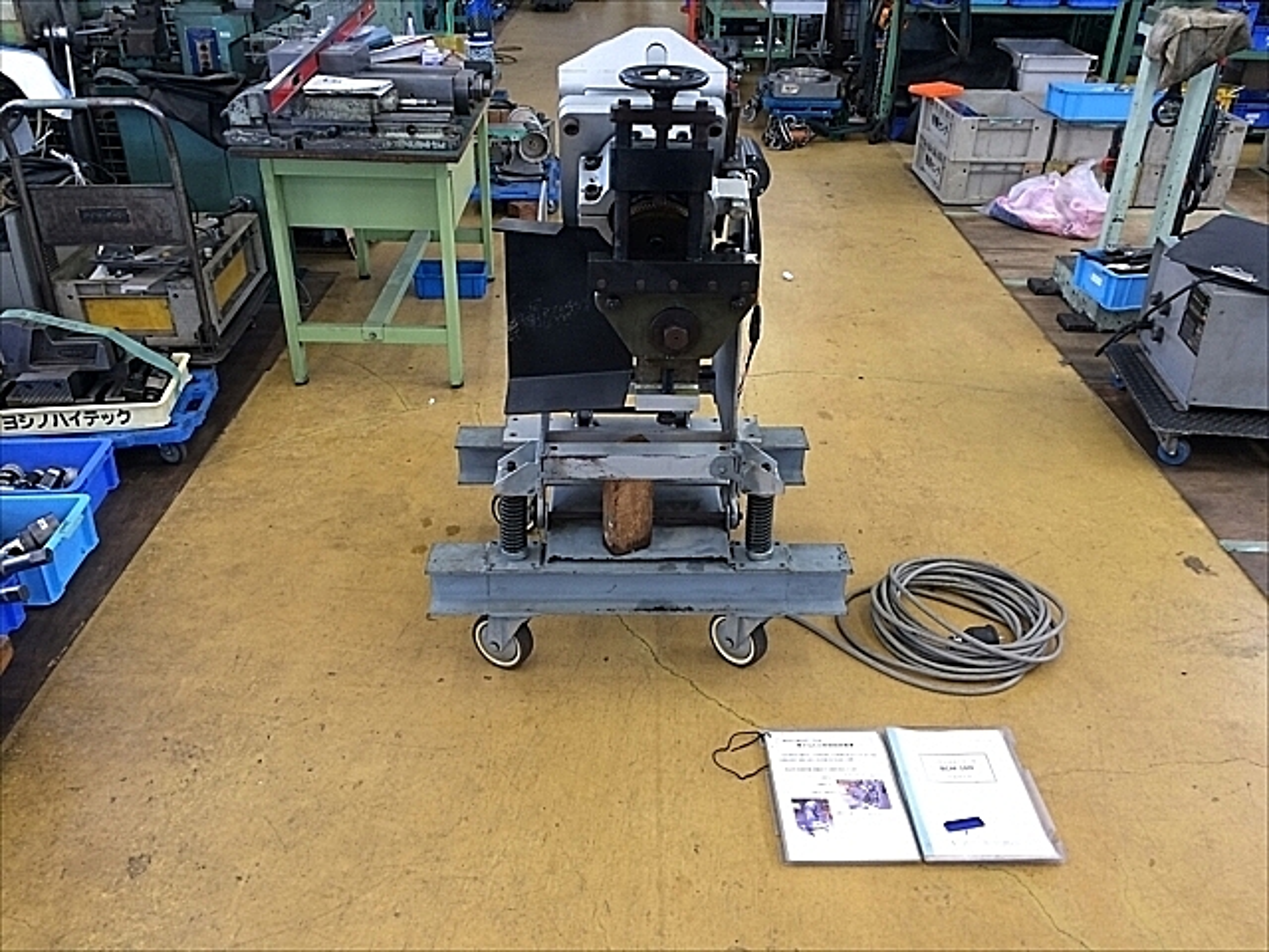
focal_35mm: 29
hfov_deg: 61.7
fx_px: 1063
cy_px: 476
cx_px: 634
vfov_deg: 48.2
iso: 80
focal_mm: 4.15
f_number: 2.2
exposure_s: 1/30
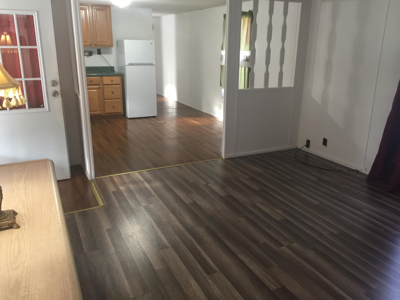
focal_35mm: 29
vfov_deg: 48.2
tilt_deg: -16.1
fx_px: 335
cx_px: 200
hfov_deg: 61.7
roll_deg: -1.8
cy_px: 150
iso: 80
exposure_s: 1/15
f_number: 2.2
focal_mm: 4.15
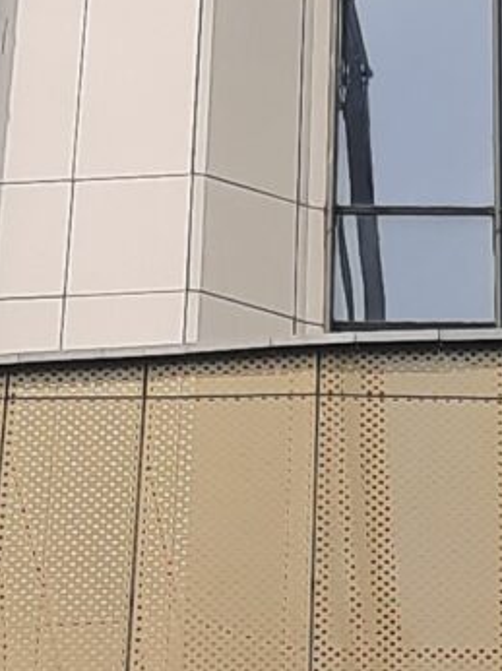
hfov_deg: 8.0
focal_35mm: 185
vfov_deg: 10.6
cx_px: 494
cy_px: 752
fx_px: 3582
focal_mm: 4.6
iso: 32
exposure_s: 1/1815
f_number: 2
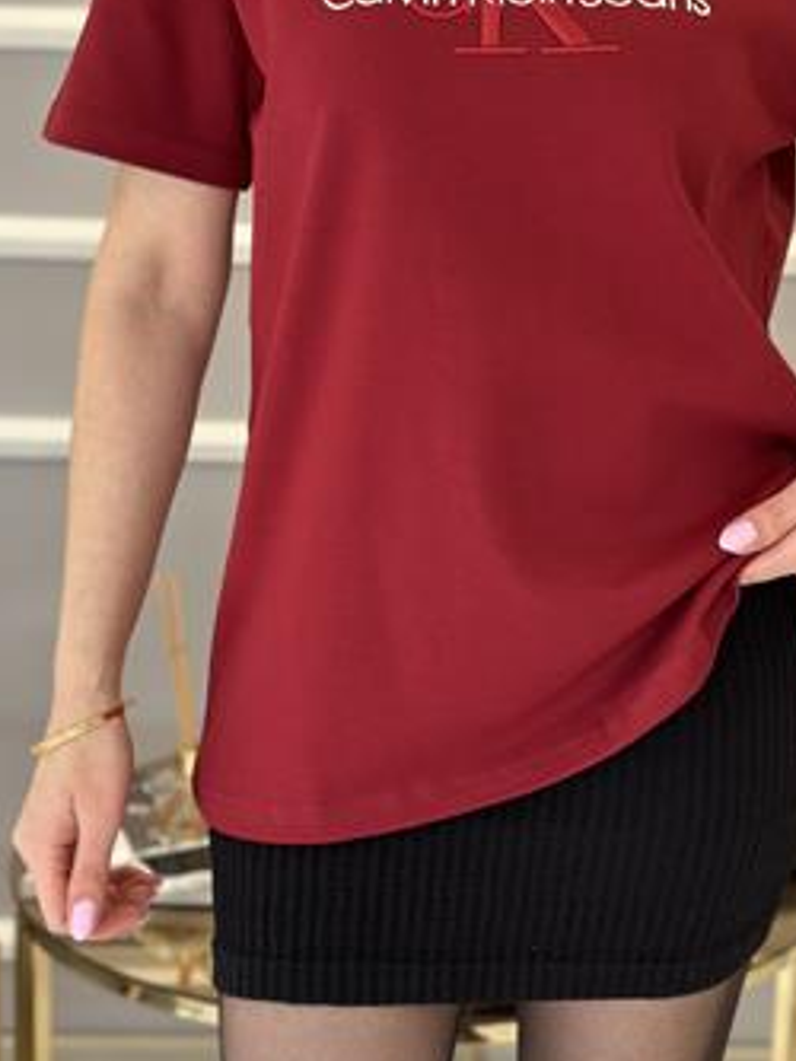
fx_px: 2298
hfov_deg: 19.6
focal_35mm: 75
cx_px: 490
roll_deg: -1.1
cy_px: 347
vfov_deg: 25.8
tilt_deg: -6.5
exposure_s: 1/119
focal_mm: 6.86
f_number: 1.78
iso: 125
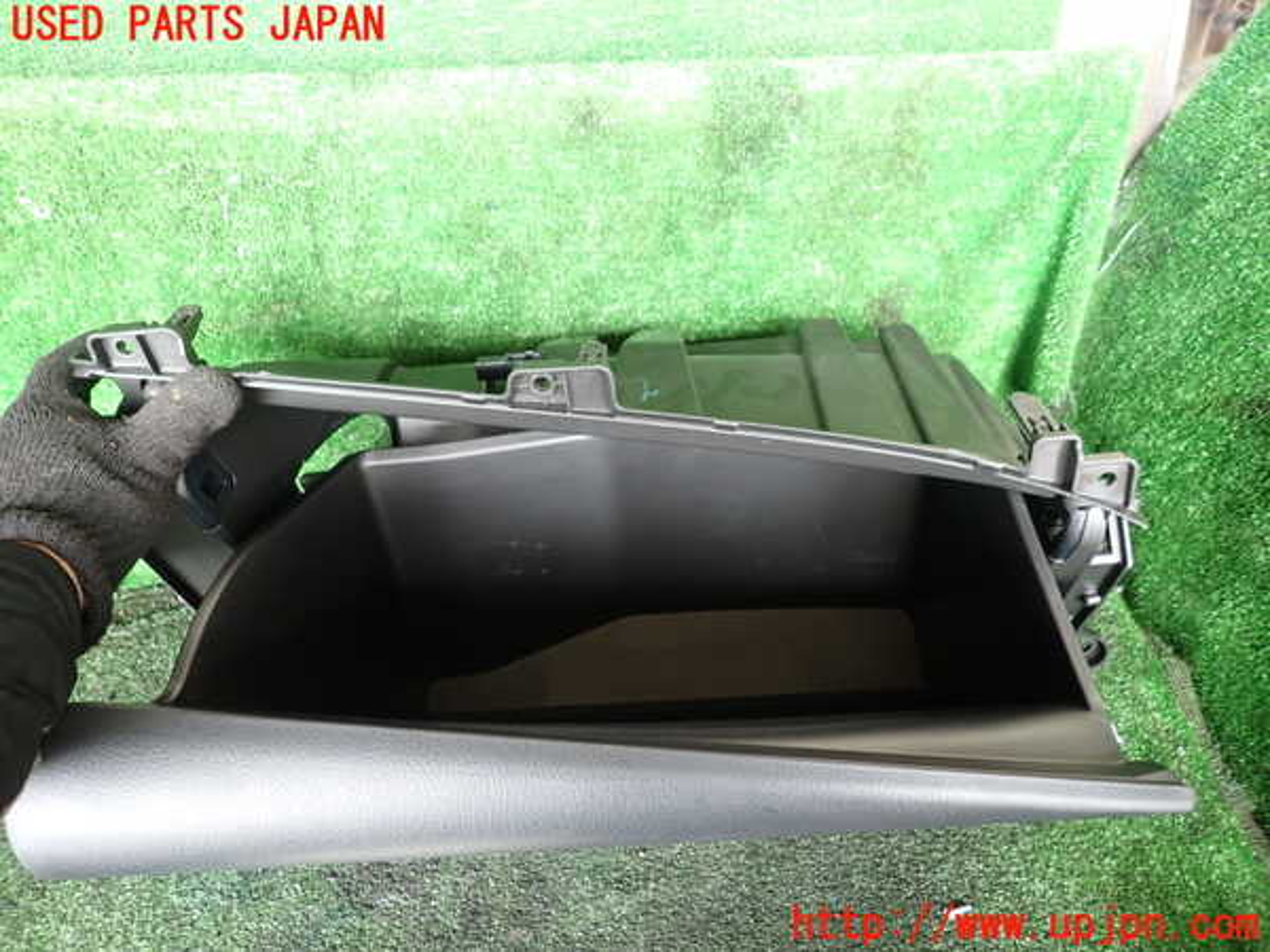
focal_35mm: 25
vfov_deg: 54.9
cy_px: 476
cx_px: 635
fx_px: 917
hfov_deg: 69.4
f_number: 2
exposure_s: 1/40
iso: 200
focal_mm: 4.5
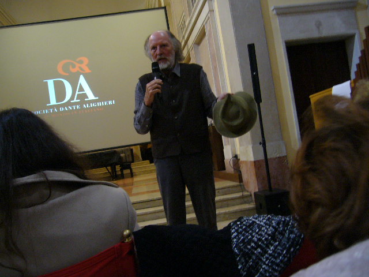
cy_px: 138
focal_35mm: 35
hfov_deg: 52.6
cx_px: 184
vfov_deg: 40.7
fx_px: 373
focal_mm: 5.8
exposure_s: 1/8
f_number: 2.8
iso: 200
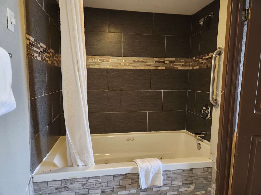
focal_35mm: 23
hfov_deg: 73.9
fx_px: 173
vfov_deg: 58.9
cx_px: 130
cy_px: 98
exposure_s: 1/40
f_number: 1.8
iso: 640
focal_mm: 5.4
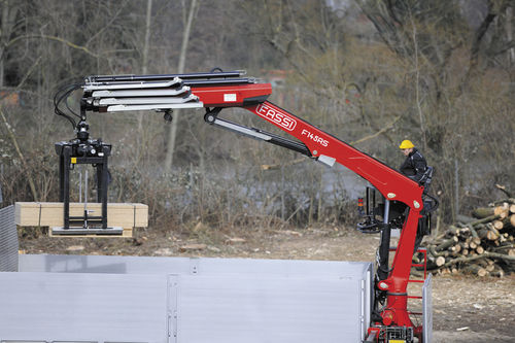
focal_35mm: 195
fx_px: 2789
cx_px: 258
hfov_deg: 10.6
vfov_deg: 7.0
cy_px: 172
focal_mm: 195
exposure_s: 1/640
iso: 100
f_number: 3.2
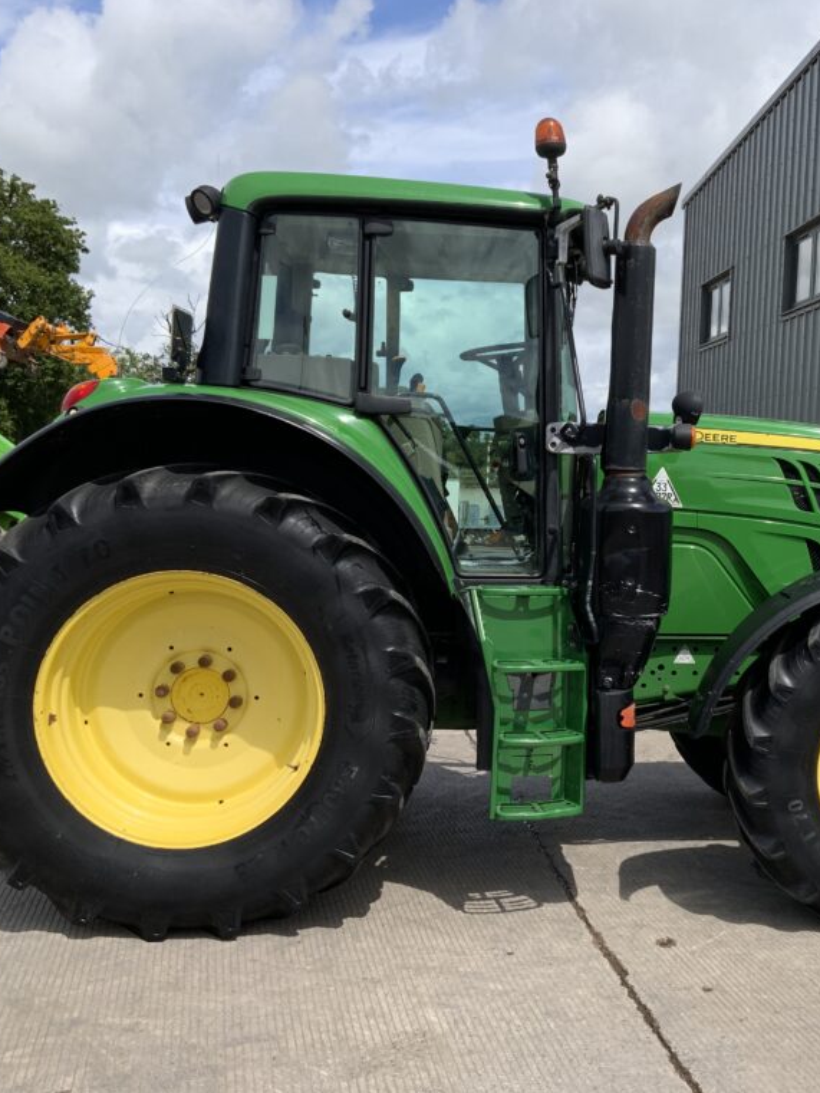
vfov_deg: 47.9
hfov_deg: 35.9
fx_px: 1231
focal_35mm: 39
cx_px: 622
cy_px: 546
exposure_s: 1/2227
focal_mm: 3
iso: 20
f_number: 1.8
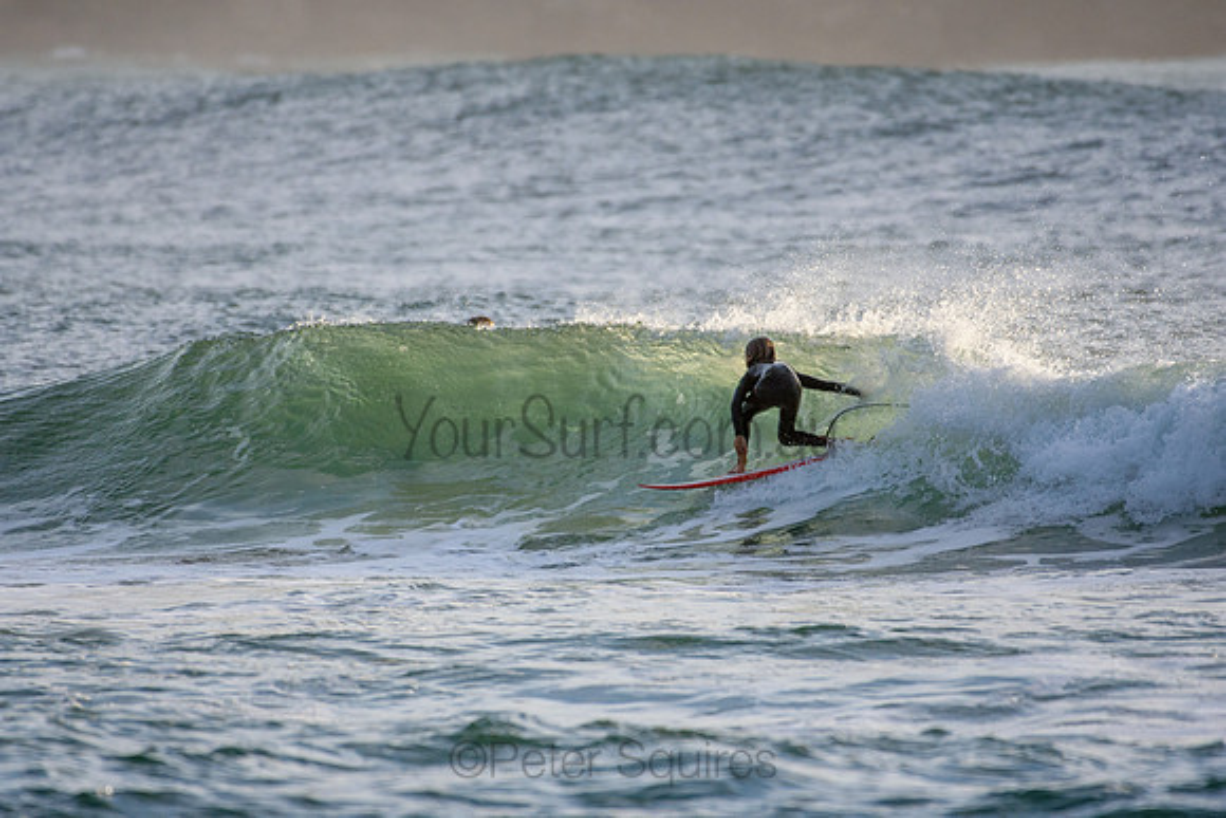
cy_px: 409
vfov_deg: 1.8
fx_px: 25546
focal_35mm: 750
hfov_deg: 2.7
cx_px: 613
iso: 450
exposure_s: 1/2000
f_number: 5.6
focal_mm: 500
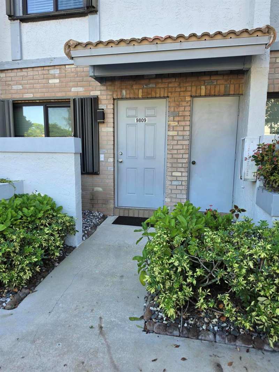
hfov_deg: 58.9
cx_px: 140
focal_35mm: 23
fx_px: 247
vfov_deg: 73.9
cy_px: 186
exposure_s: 1/180
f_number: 1.4
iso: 20
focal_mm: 6.5
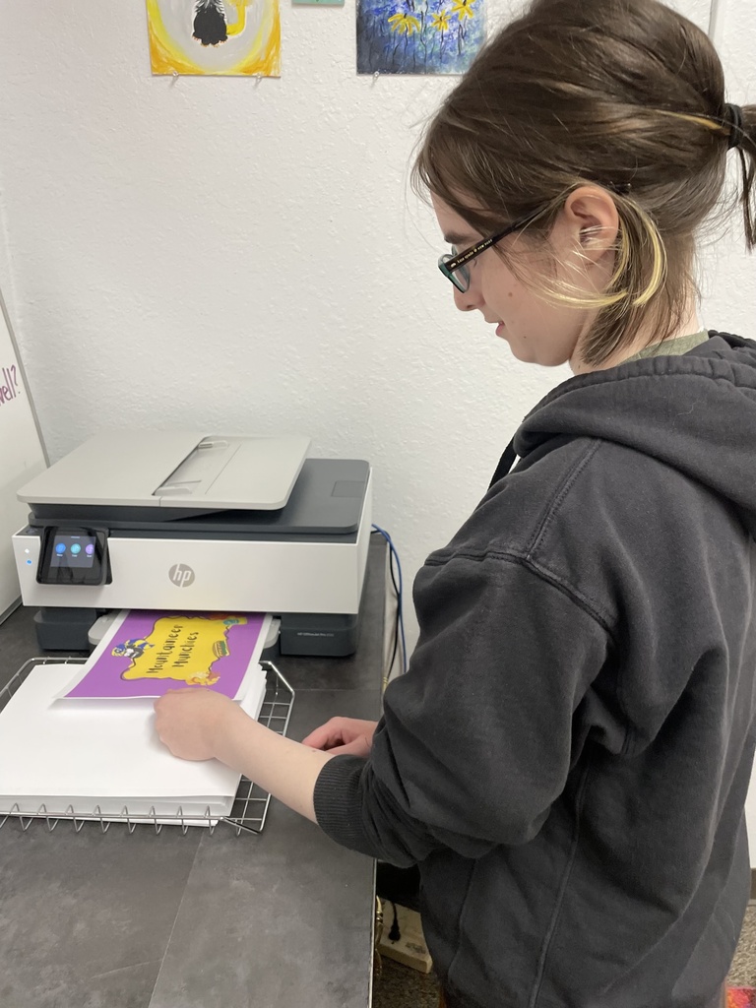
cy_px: 504
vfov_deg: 67.3
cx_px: 378
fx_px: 757
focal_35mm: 26
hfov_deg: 53.1
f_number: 1.6
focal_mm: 4.2
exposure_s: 1/121
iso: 125
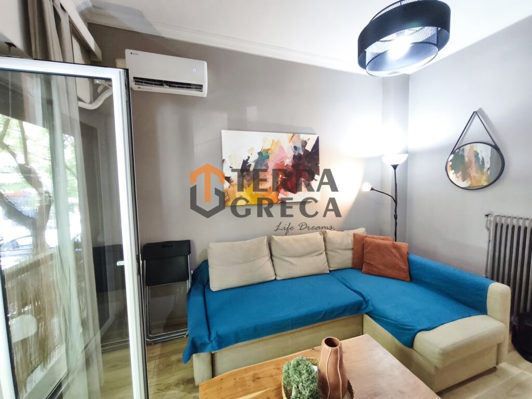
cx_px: 266
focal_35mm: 15
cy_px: 200
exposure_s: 1/25
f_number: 2.2
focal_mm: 1.91
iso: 500
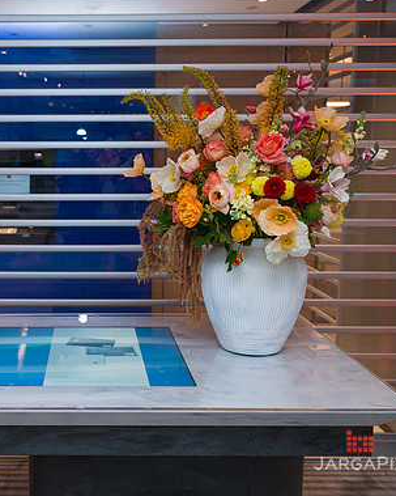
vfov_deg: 43.8
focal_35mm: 42
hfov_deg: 34.3
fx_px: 616
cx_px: 68
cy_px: 248
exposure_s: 1/160
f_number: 3.2
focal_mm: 28.5
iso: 400
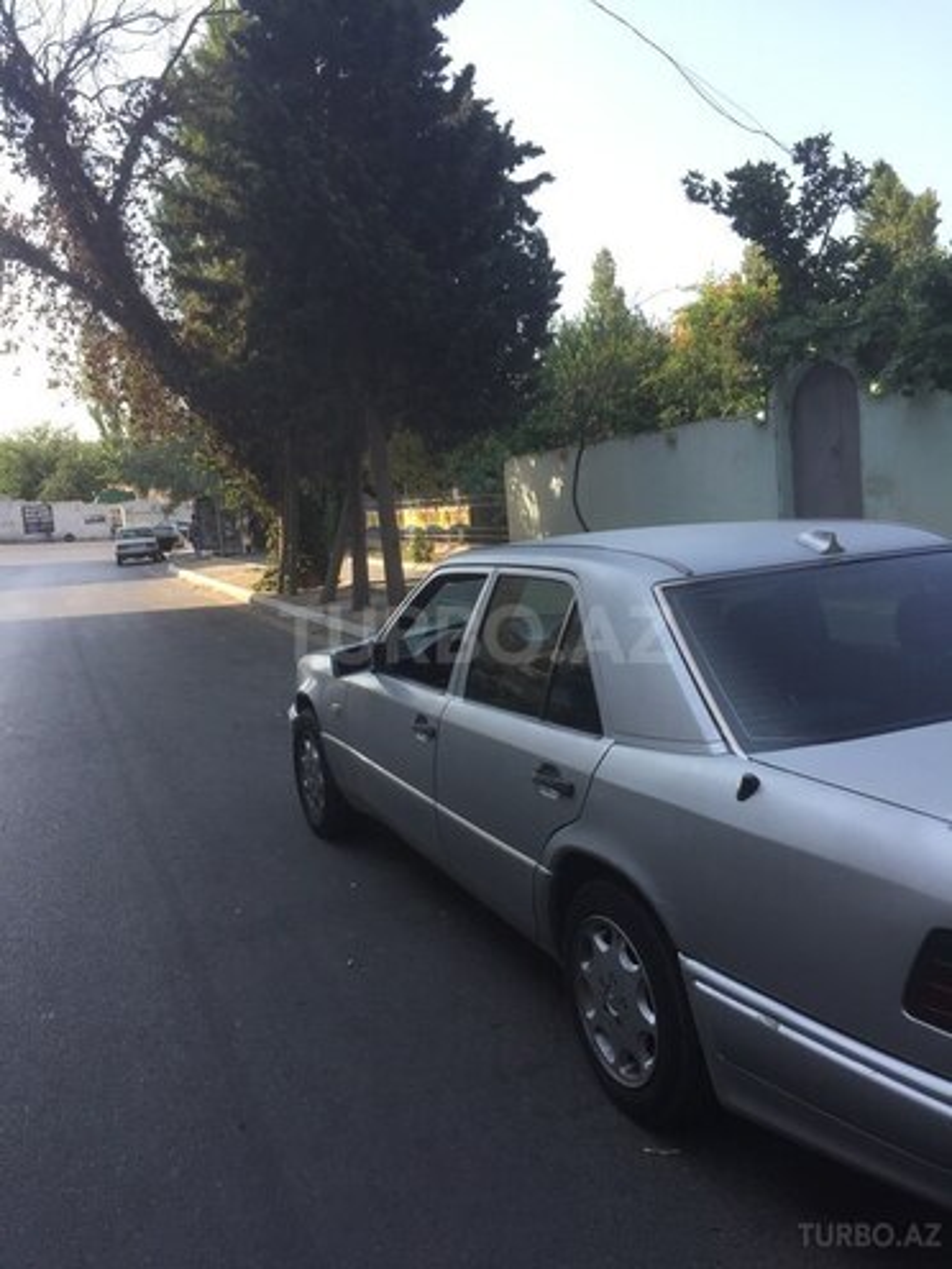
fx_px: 1063
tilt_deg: -6.5
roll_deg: +4.6
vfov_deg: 61.7
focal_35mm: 29
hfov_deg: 48.2
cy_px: 634
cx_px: 476
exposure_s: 1/514
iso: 32
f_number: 2.2
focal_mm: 4.15
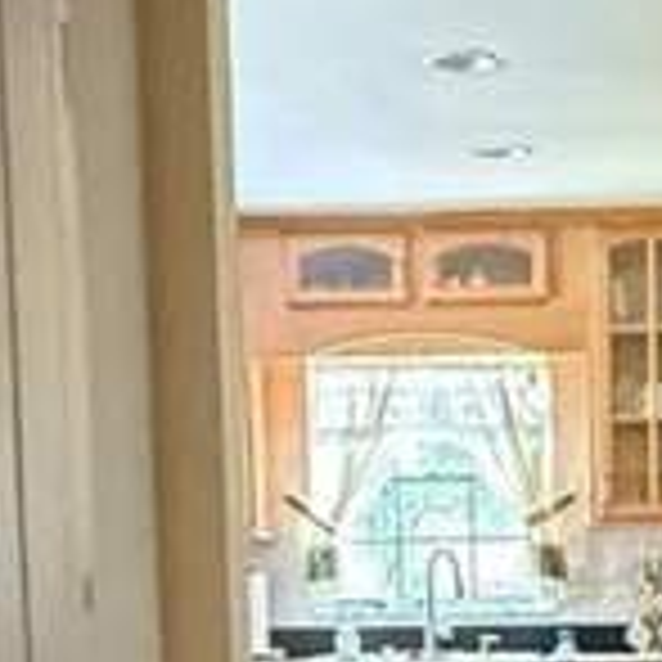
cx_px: 567
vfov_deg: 18.1
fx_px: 1947
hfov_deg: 19.0
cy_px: 838
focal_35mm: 90
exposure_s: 1/60
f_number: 2.2
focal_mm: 2.22
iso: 1250
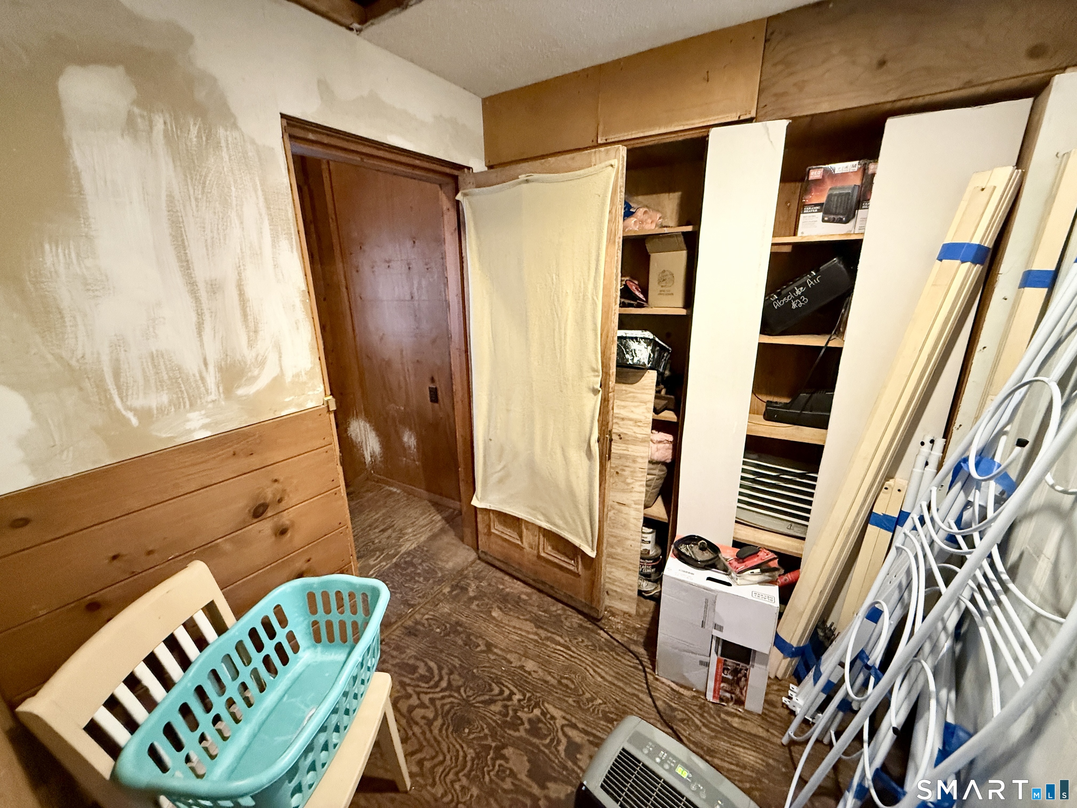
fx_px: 436
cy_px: 404
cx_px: 538
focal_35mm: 14
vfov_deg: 85.7
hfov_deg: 102.1
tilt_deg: -17.1
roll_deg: +1.0
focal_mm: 2.22
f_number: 2.2
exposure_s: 1/40
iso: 1000
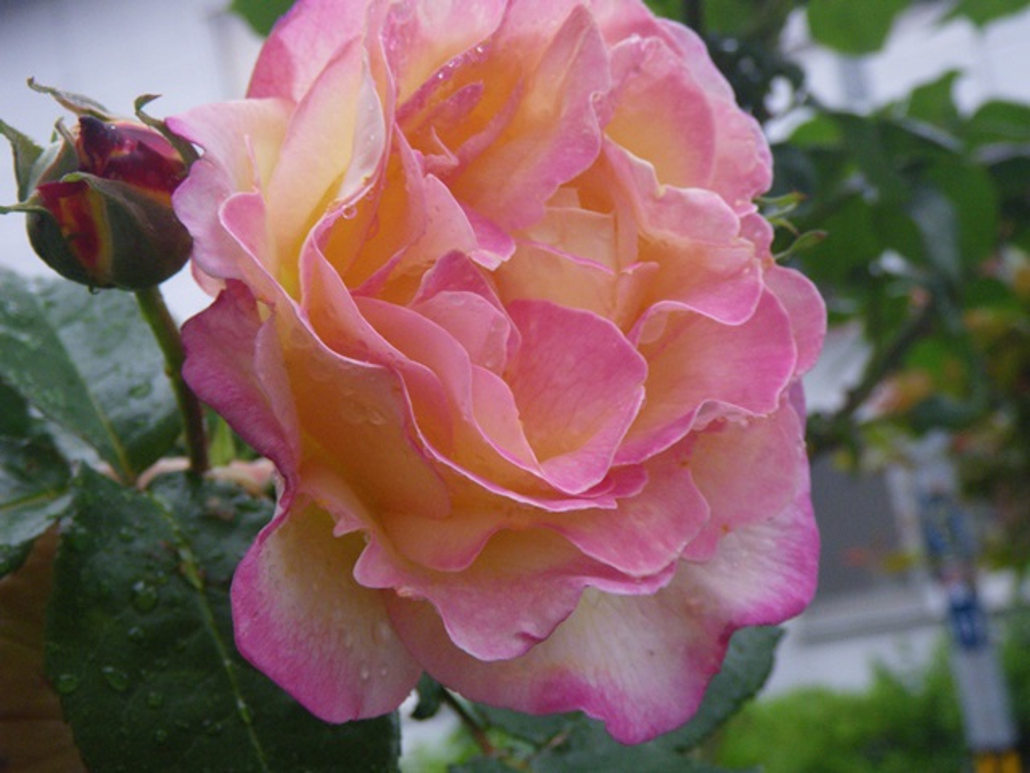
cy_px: 386
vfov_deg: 23.7
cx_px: 515
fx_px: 1845
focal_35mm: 62
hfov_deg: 31.2
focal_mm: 11.1
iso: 320
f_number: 4.6
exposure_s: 1/80
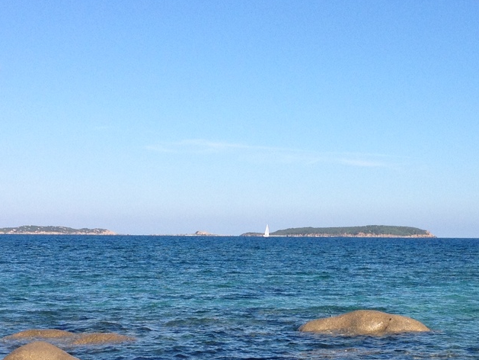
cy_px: 289
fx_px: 1232
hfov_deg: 21.8
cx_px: 350
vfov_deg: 16.5
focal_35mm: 89
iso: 64
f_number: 2.4
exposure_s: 1/1672
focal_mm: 4.28
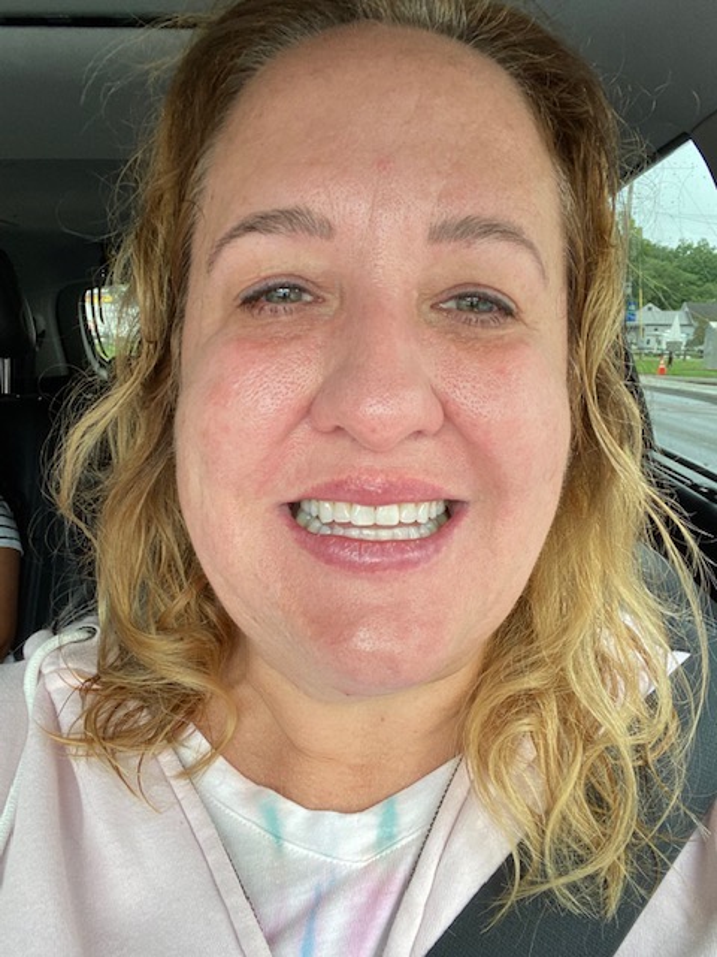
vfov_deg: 60.0
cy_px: 478
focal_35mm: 30
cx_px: 358
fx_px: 829
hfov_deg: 46.8
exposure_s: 1/122
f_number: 2.2
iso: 80
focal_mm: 2.71
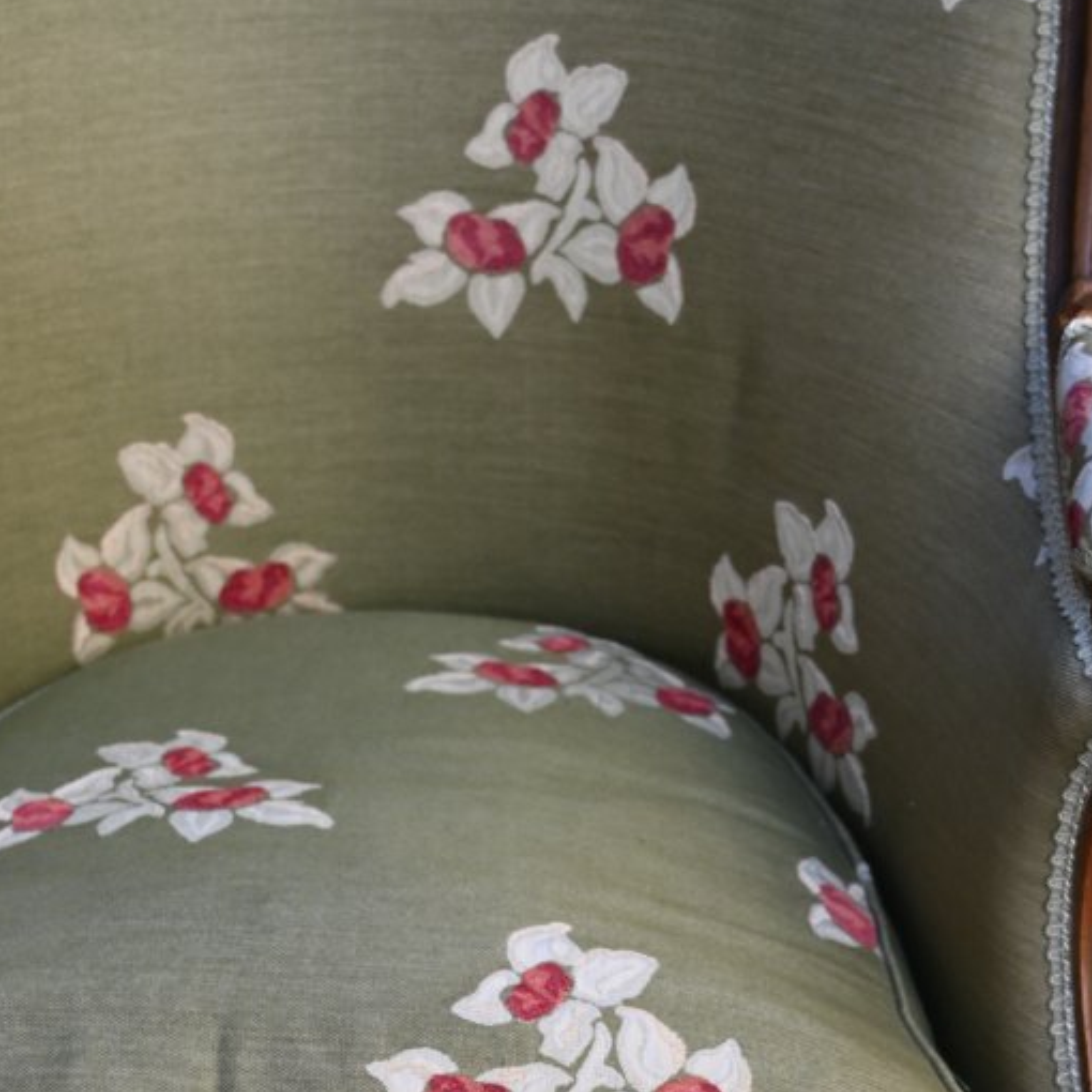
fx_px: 3052
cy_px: 942
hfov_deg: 20.2
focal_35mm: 86
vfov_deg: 20.0
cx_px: 287
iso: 280
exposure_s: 1/250
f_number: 4
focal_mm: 28.5
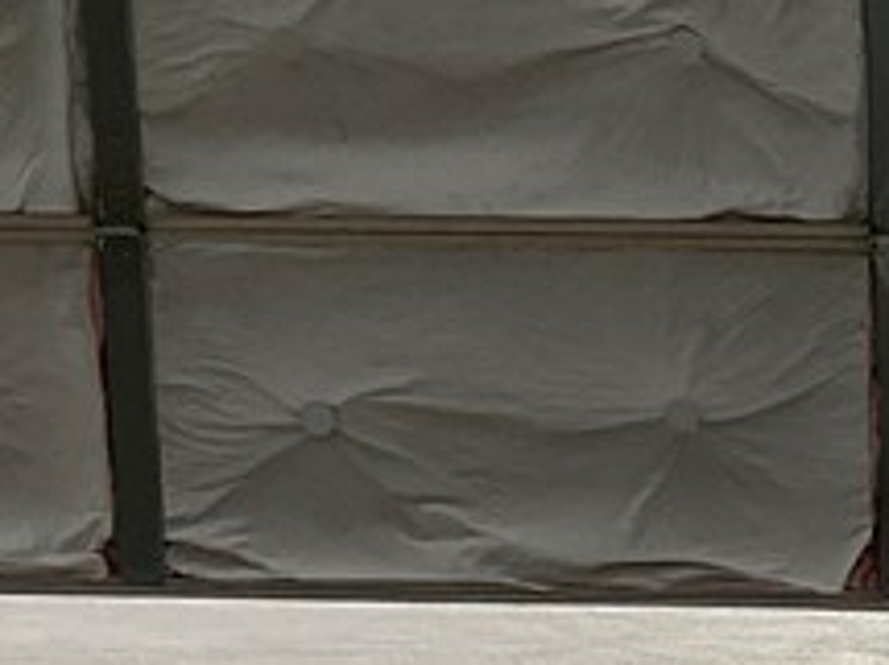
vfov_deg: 10.6
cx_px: 1373
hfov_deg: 13.4
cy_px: 715
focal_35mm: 138
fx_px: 3542
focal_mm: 3
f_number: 1.8
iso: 16
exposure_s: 1/1490
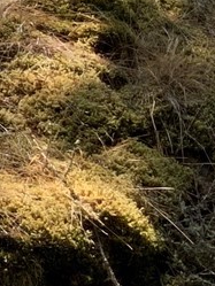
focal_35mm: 186
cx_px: -516
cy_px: -55
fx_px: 1539
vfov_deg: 10.5
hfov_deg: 6.9
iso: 16
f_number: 1.8
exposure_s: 1/514
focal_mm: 3
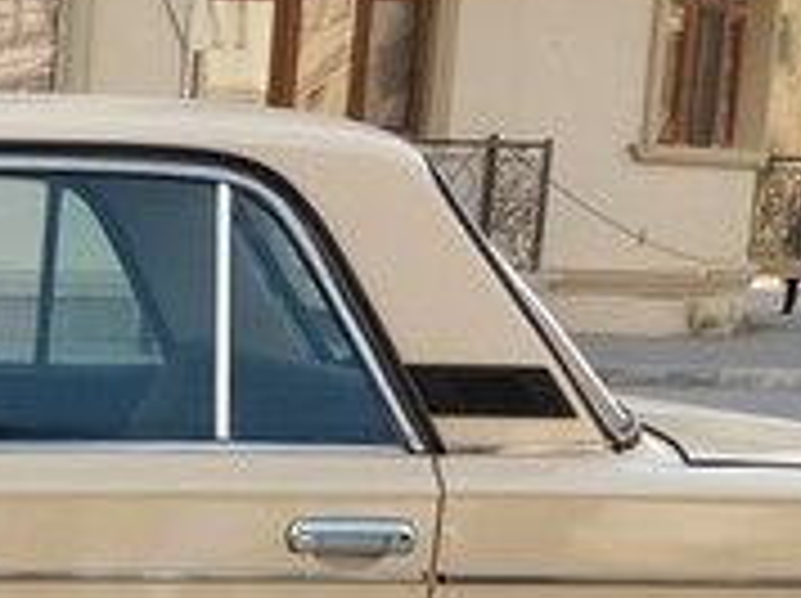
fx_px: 2403
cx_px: -279
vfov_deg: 13.8
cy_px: 686
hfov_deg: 17.6
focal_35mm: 104
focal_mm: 3.7
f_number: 1.9
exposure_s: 1/501
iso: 64
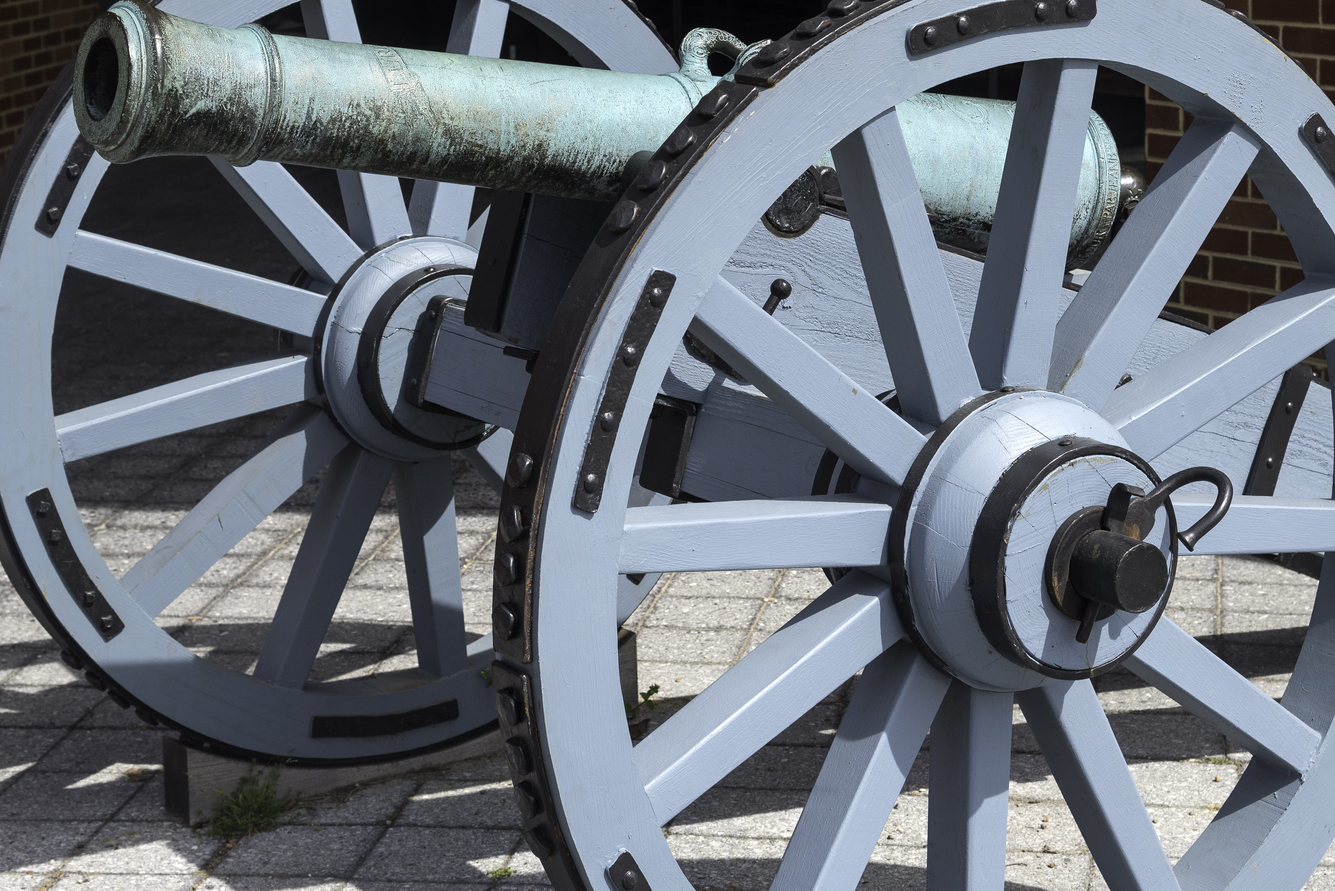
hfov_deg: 25.6
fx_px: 2930
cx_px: 747
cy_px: 219
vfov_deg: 17.2
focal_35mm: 79
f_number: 8
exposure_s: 1/500
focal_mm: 52
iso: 320
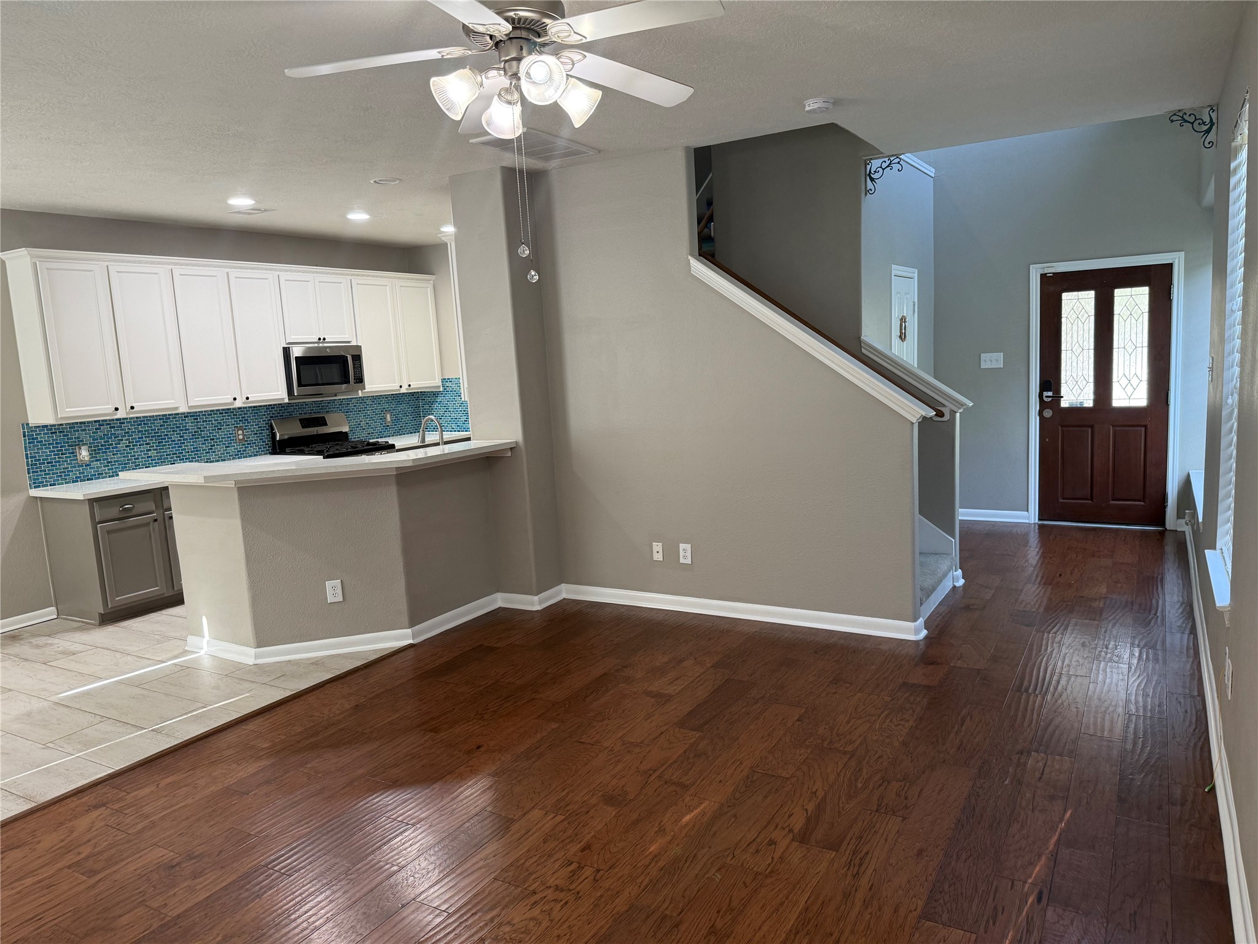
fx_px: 872
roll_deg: +3.2
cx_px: 629
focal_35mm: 24
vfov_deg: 56.8
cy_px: 472
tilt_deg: -7.5
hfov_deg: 71.6
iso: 125
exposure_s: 1/60
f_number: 1.78
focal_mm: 6.76
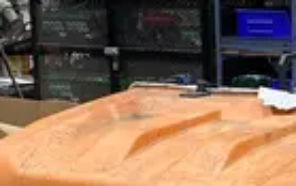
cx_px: 356
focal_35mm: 145
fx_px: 1170
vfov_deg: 8.9
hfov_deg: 14.0
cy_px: 262
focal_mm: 4.25
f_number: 1.8
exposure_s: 1/60
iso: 500
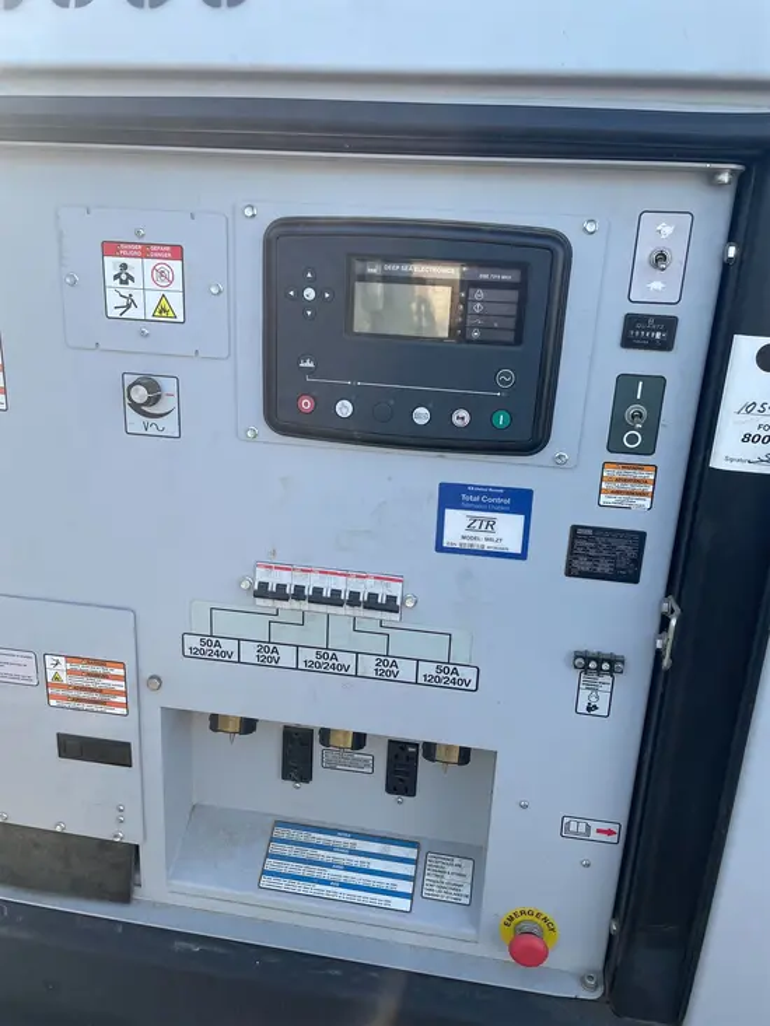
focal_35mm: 26
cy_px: 513
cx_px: 385
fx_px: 771
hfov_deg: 53.1
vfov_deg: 67.3
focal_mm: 4.2
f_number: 1.6
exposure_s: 1/558
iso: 50
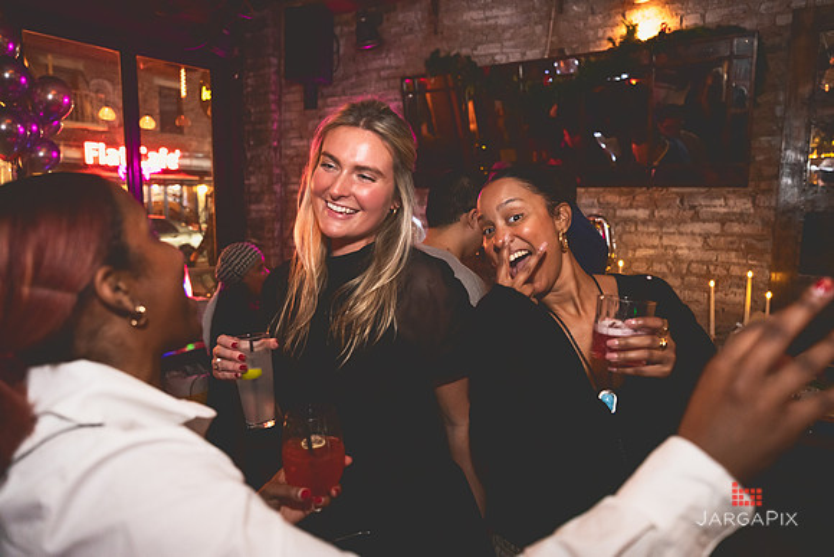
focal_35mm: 25
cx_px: 417
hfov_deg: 72.2
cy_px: 278
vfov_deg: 51.9
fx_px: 572
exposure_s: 1/100
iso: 3200
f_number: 2.8
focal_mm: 24
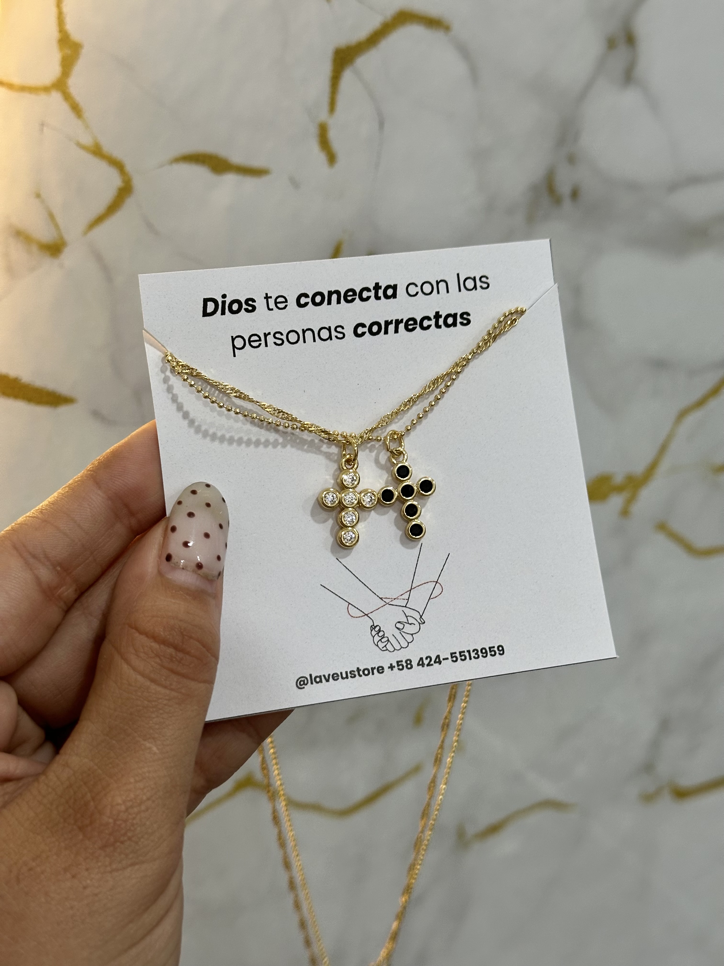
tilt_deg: -25.2
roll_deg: +2.2
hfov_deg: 30.3
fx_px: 1339
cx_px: 362
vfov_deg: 39.7
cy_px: 483
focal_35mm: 48
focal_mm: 6.86
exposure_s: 1/60
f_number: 1.78
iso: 100
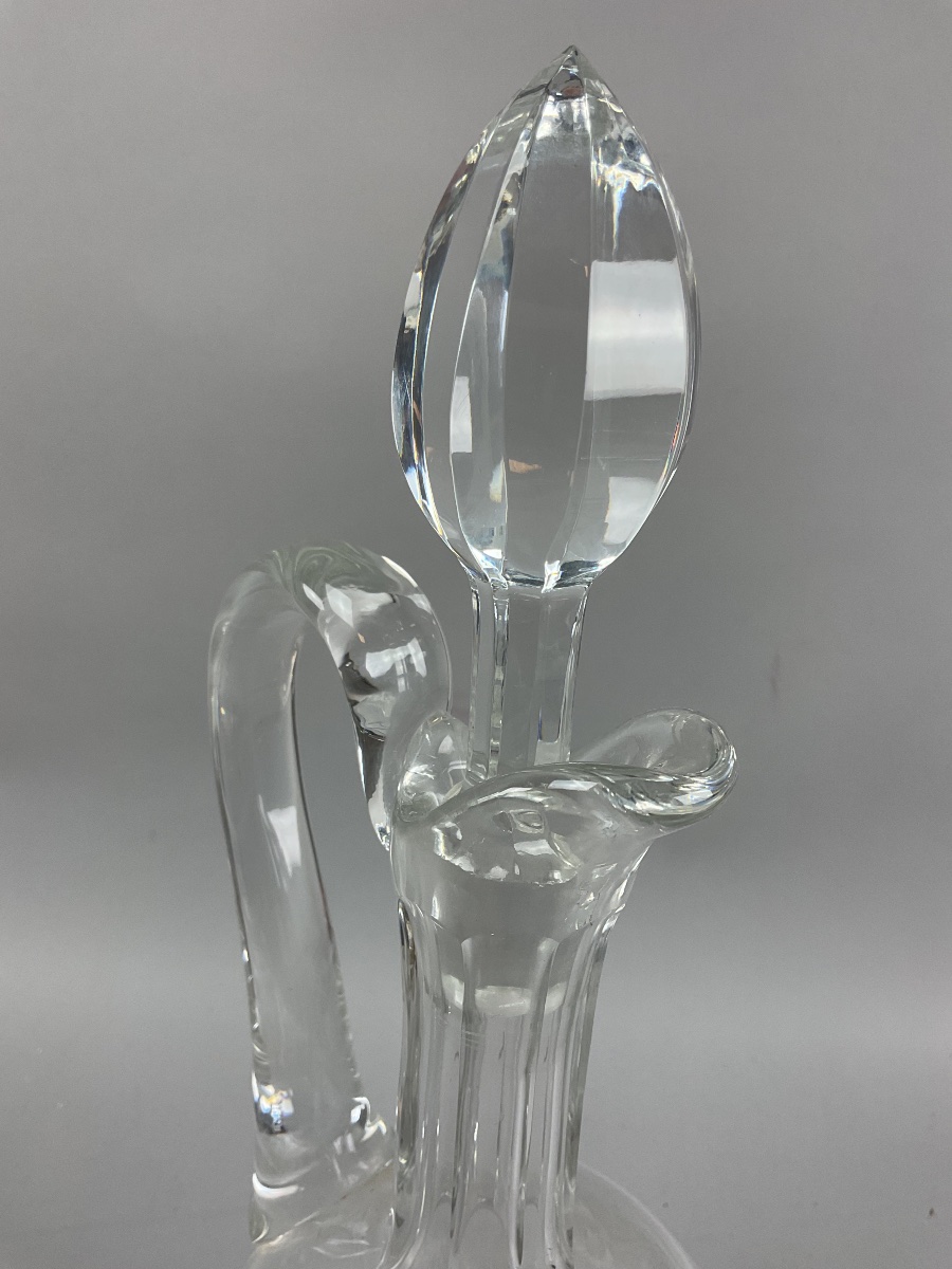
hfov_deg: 48.2
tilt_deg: -22.9
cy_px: 634
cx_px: 476
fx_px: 1063
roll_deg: -1.9
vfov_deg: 61.7
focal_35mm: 29
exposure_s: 1/100
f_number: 1.8
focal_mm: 3
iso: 40
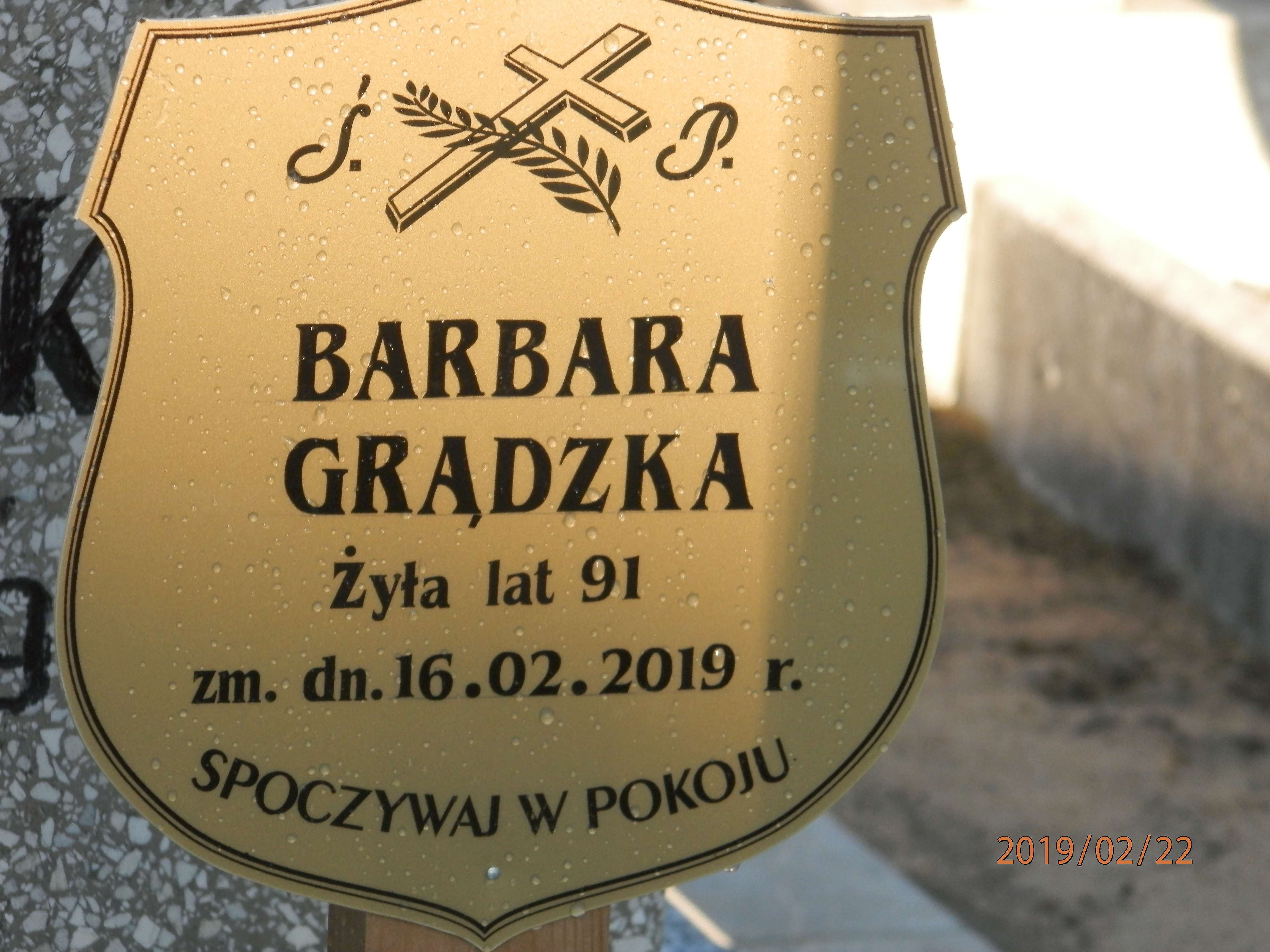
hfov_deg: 8.8
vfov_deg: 6.6
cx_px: 635
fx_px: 8218
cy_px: 476
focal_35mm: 224
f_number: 5.4
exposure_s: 1/100
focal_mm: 40
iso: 200
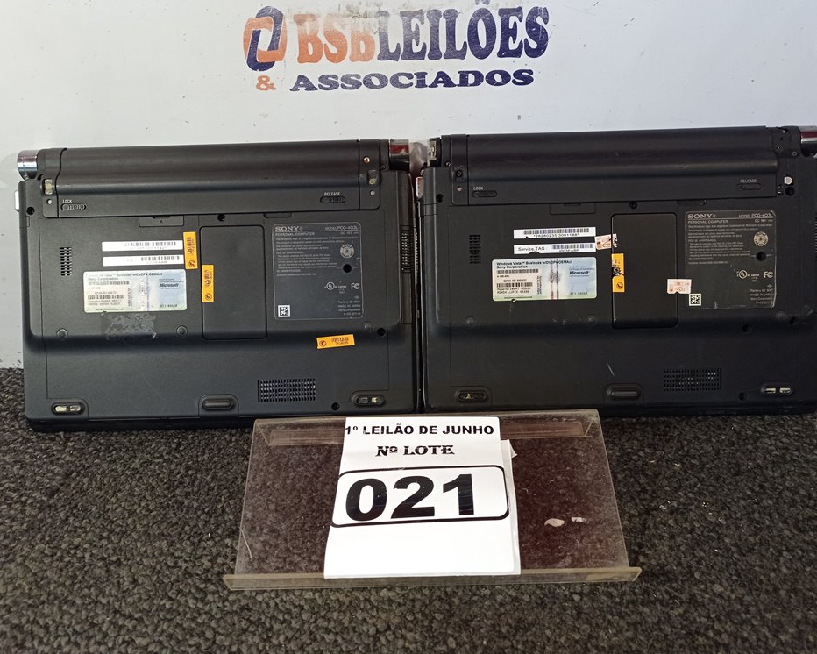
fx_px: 726
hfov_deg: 58.8
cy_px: 323
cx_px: 411
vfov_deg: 48.5
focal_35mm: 30
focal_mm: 4.7
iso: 131
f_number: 1.79
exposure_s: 1/60
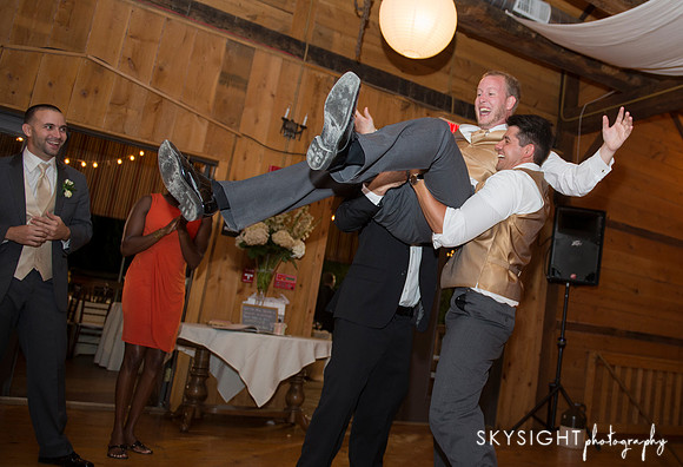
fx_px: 629
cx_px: 472
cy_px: 236
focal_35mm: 33
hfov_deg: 55.4
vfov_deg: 40.7
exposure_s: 1/60
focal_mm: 24
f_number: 2.8
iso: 640
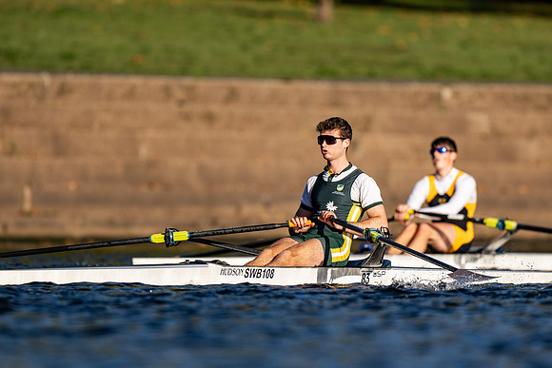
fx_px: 13810
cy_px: 184
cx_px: 276
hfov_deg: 2.3
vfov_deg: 1.5
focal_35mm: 900
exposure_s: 1/2500
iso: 100
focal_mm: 600
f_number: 4
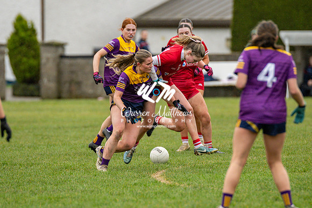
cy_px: 127
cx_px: 152
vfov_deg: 2.5
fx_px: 4694
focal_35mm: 542
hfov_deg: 3.8
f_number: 2.8
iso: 560
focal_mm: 300
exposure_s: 1/640
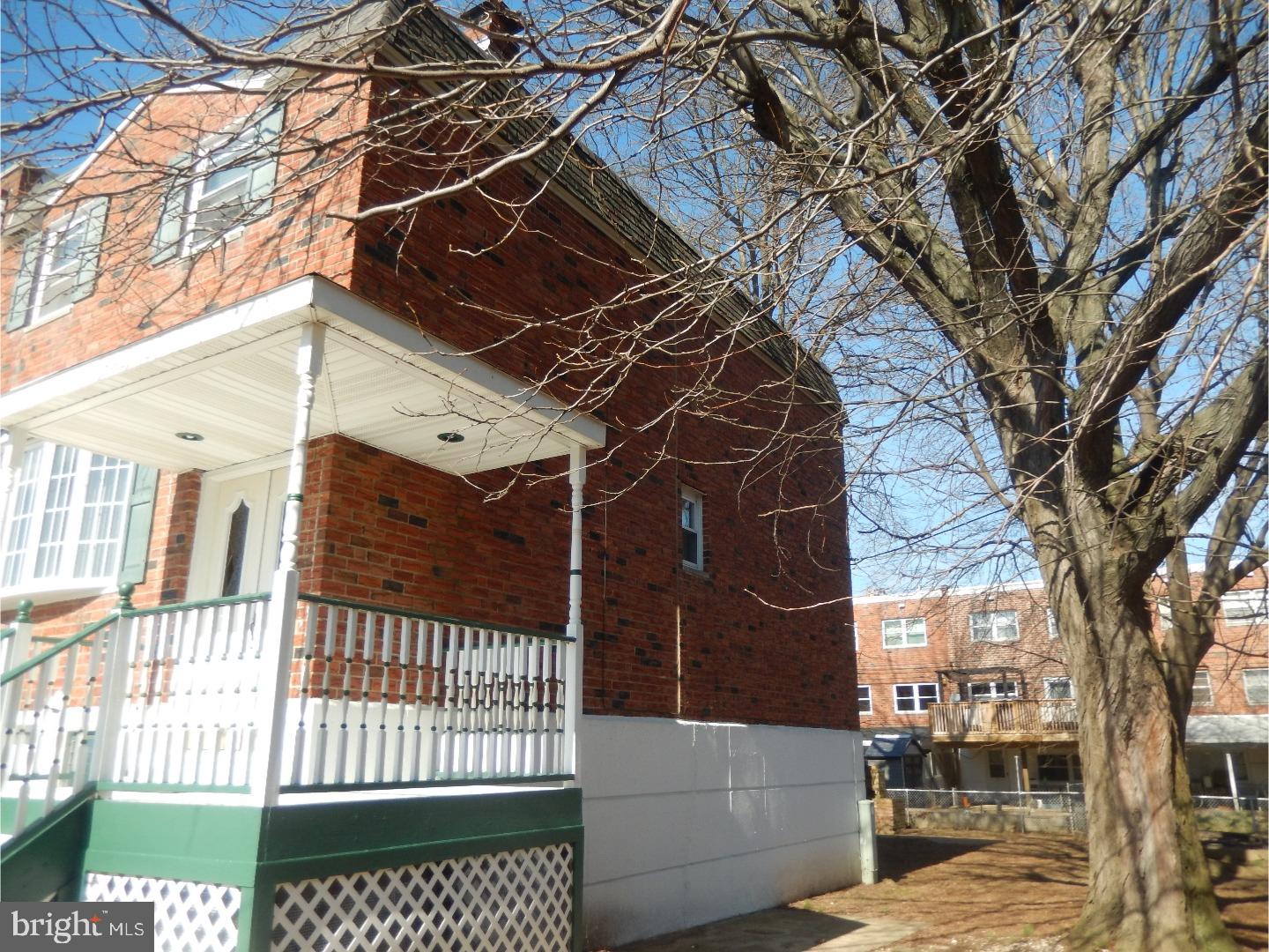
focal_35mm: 25
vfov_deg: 54.9
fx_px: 916
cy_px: 476
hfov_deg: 69.4
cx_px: 634
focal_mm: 4.5
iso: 125
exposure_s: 1/800
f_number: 3.4
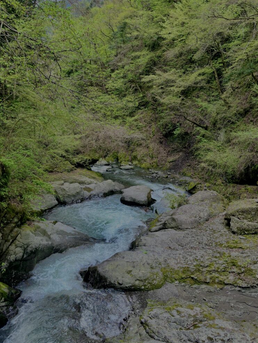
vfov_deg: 65.3
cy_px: 167
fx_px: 268
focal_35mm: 27
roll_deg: -1.4
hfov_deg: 51.4
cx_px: 134
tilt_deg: -12.3
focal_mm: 5.96
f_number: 1.6
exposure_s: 1/262
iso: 50
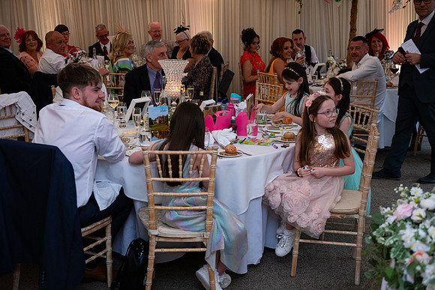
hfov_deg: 41.1
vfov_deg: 28.1
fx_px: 580
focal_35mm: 48
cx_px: 218
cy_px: 145
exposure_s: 1/160
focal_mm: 48
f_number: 3.5
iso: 1000
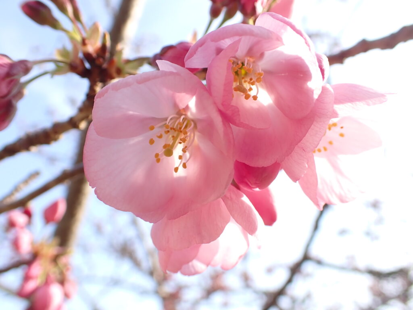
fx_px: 358
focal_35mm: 30
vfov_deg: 46.8
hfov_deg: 60.0
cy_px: 155
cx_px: 206
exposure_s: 1/320
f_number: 3.2
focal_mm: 5.4
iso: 100
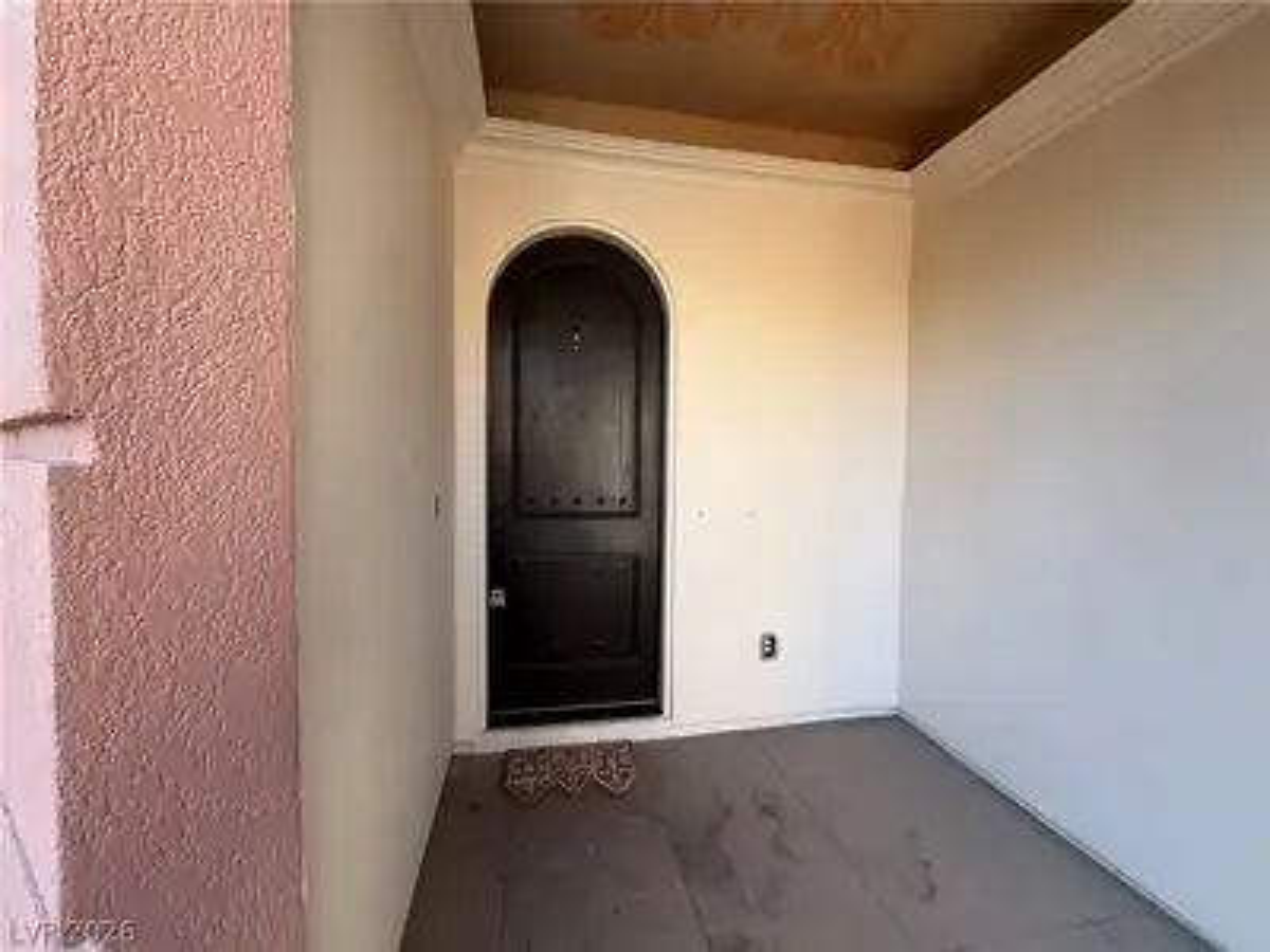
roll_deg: -0.8
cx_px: 635
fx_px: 514
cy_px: 476
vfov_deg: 85.7
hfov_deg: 102.1
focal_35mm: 14
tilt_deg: -1.8
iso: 50
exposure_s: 1/128
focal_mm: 2.22
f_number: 2.2
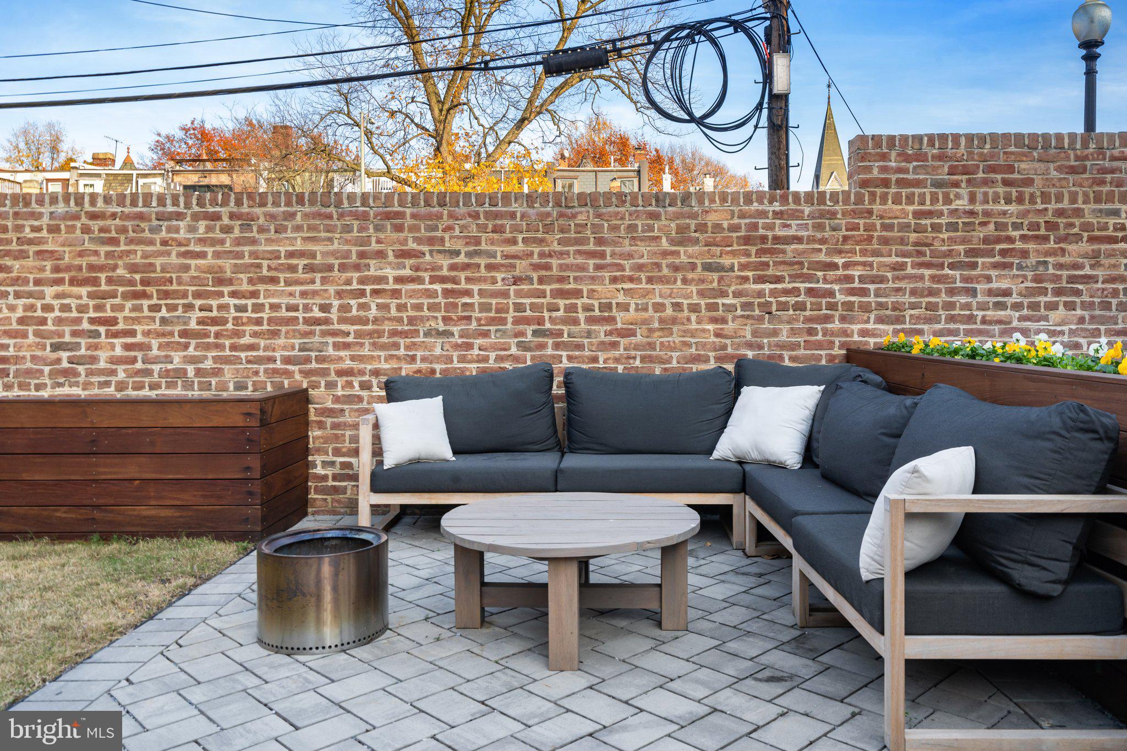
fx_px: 814
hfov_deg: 69.4
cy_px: 376
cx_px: 564
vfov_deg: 49.5
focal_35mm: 26
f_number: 11
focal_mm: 26
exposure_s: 1/50
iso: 250
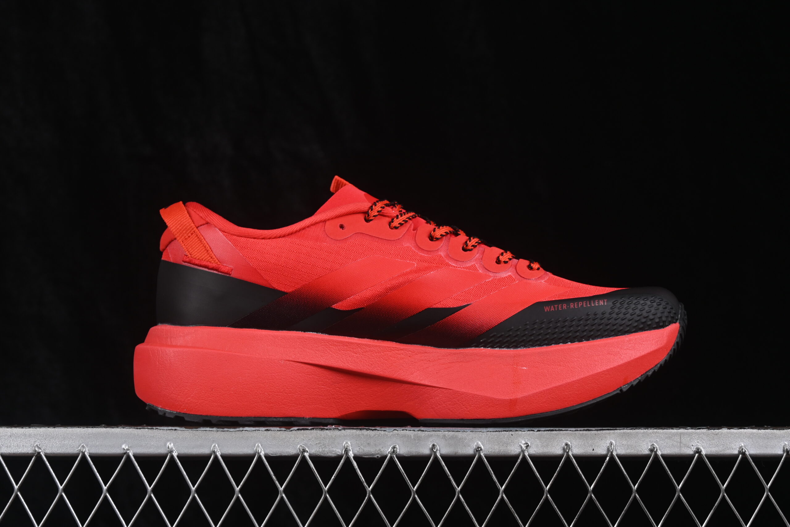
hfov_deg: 27.0
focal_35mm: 75
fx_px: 1646
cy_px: 264
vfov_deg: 18.2
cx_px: 395
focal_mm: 50
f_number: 8
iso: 160
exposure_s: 1/80
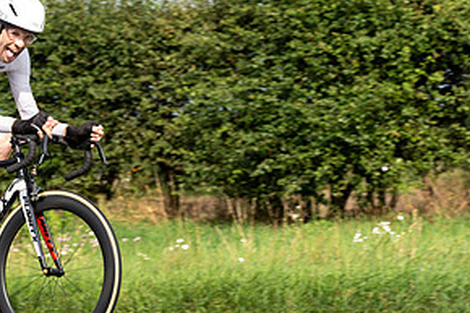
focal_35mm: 158
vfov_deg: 8.7
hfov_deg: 12.9
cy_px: 58
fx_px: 2062
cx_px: 18
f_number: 4
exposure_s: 1/640
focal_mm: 74
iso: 125
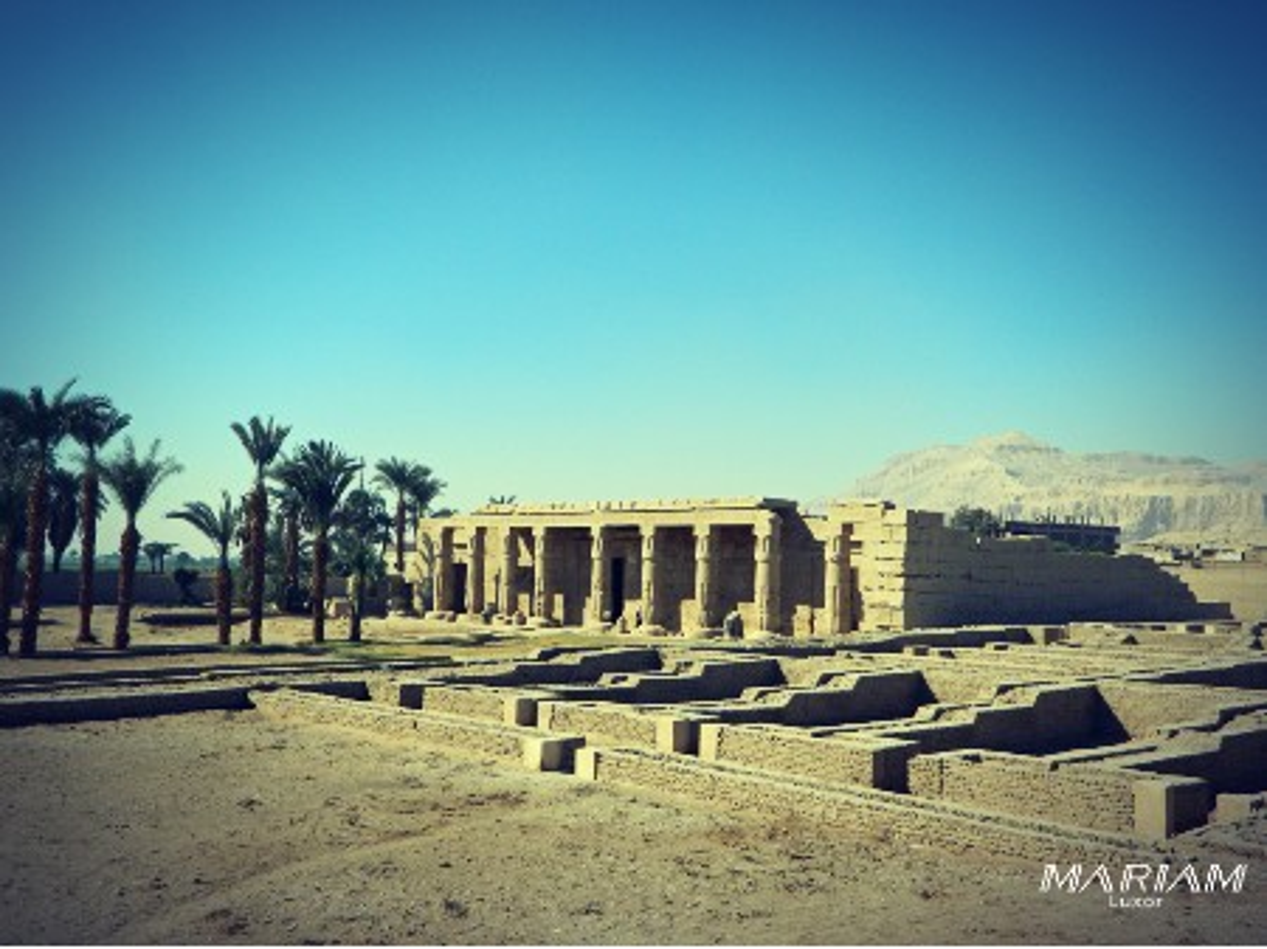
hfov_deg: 52.7
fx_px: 1280
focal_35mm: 35
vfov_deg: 40.7
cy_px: 474
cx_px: 634
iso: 80
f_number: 9.4
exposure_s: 1/250
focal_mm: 6.2
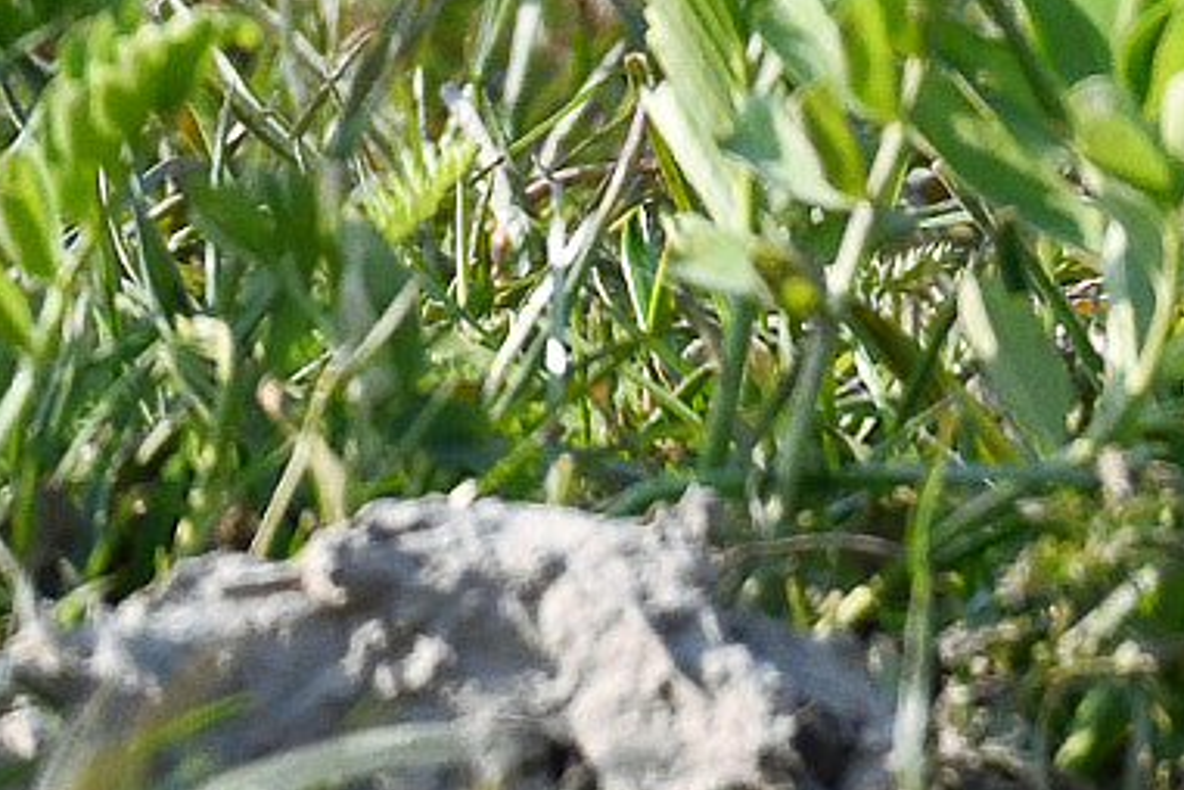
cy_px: -560
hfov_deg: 0.5
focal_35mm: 3783
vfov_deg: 0.4
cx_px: -1022
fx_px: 124409
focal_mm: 600
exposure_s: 1/1600
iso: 1600
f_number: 9
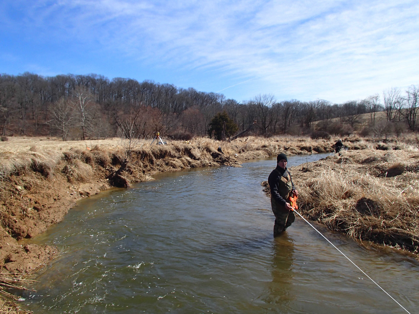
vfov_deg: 49.7
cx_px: 210
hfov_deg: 63.4
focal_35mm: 28
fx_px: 339
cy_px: 157
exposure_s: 1/125
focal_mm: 5
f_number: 11
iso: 100
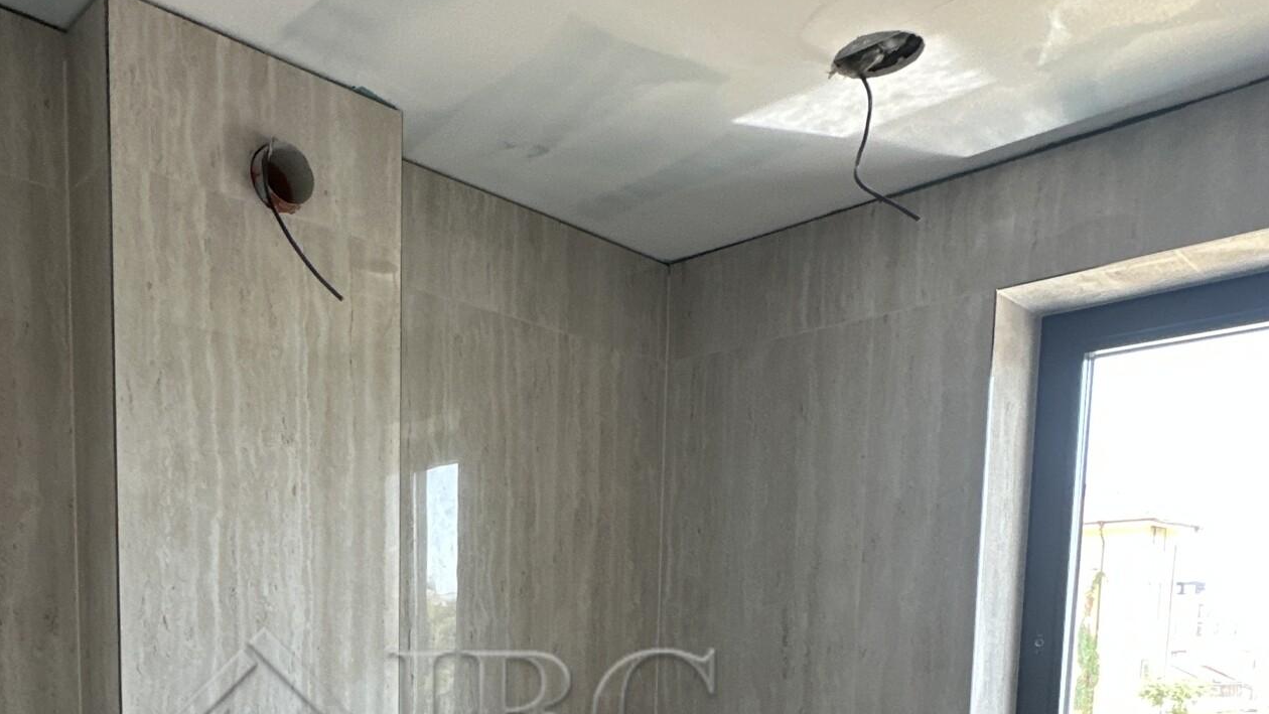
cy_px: 730
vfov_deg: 34.1
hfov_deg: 61.4
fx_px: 1043
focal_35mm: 31
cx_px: 448
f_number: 2.2
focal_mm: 2.22
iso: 200
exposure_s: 1/99
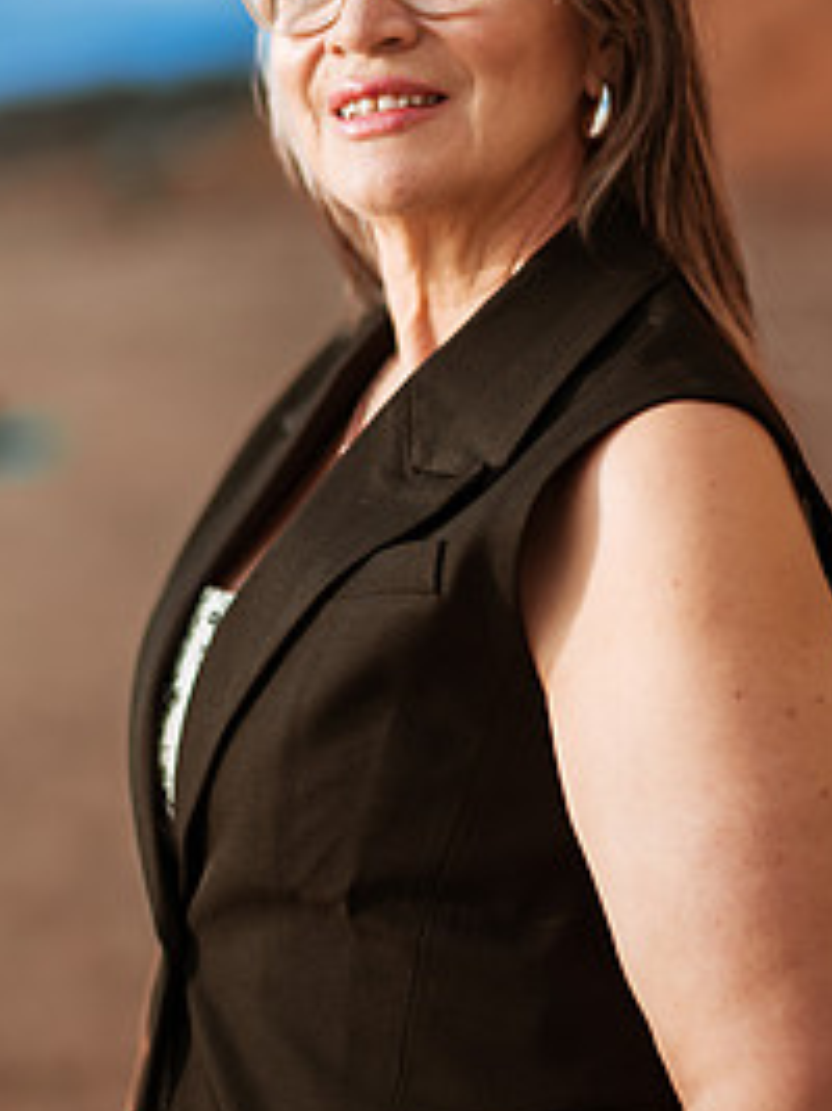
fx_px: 3015
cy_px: 408
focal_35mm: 94
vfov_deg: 20.8
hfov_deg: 15.7
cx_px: 508
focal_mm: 58
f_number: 1.4
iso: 100
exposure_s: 1/5000
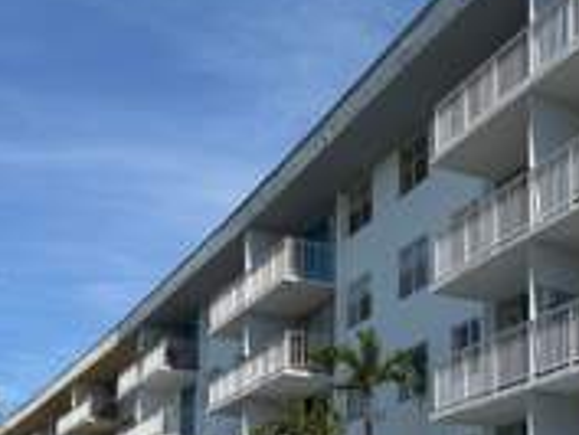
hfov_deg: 27.5
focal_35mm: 65
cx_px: 622
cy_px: 491
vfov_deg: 21.3
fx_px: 1088
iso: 80
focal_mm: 6.76
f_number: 1.78
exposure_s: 1/3953
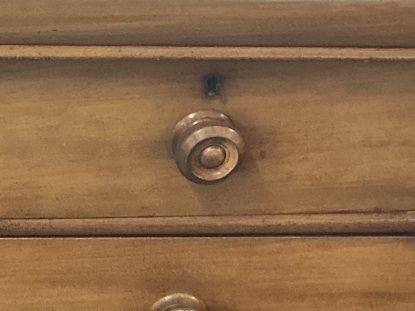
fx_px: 1366
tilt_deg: -35.3
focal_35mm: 114
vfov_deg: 13.0
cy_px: 202
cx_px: -76
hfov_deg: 16.6
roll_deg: -1.1
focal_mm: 3
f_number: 1.8
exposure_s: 1/50
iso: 100
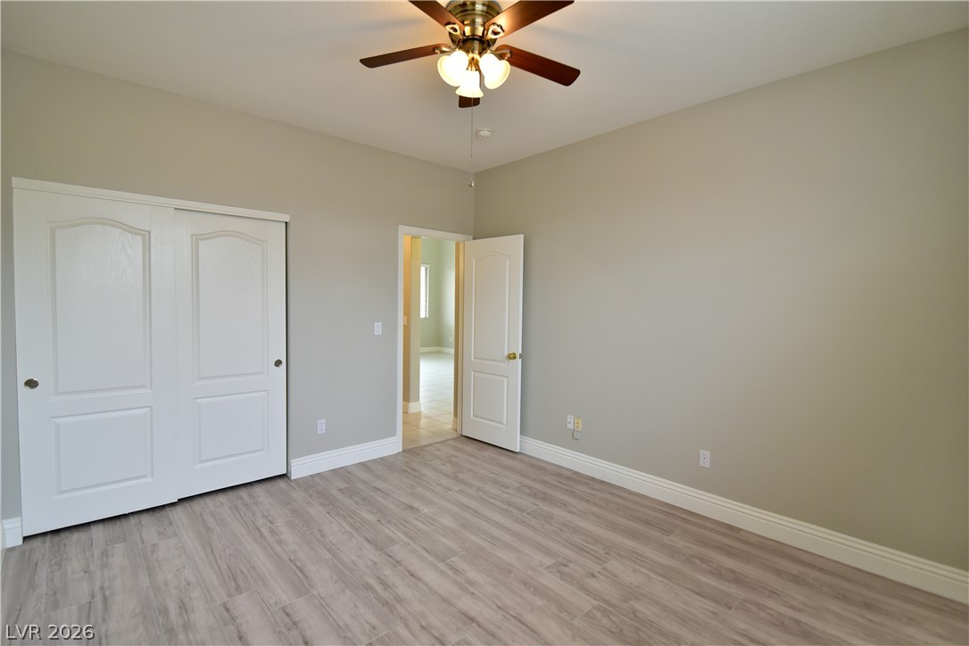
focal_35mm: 17
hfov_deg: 93.3
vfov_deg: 70.4
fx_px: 458
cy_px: 323
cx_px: 484
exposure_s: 1/60
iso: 1600
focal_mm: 17
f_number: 2.8
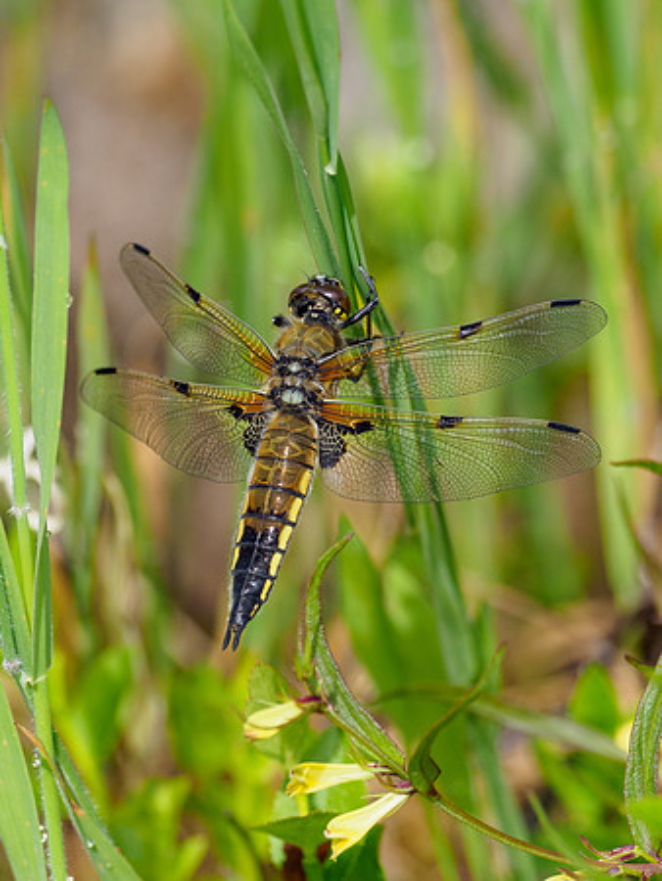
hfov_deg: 1.7
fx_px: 22956
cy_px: 466
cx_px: 355
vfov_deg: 2.2
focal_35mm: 901
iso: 250
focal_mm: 300
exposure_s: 1/1250
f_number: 4
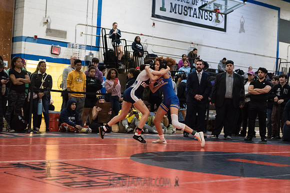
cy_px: 96
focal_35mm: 70
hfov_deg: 28.8
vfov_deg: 19.5
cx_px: 145
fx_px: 564
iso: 8000
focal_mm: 70
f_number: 3.2
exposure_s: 1/500
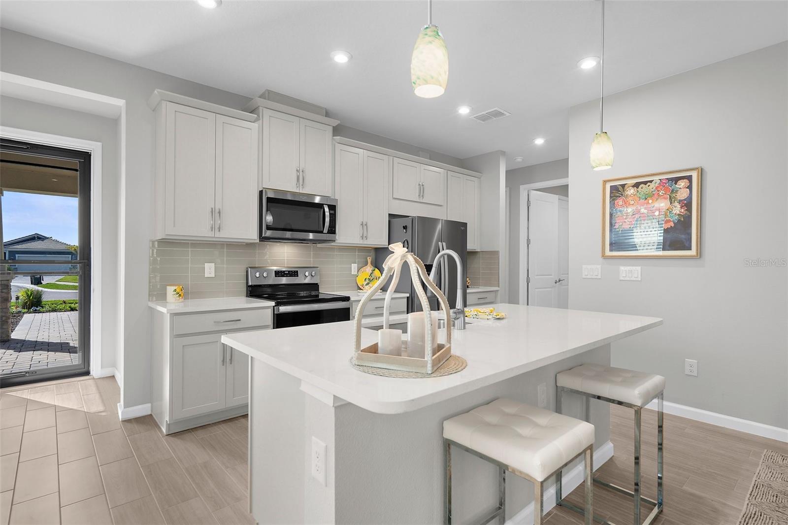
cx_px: 394
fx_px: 372
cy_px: 262
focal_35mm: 17
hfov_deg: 93.3
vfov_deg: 70.4
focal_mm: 17
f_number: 8
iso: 400
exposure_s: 1/10
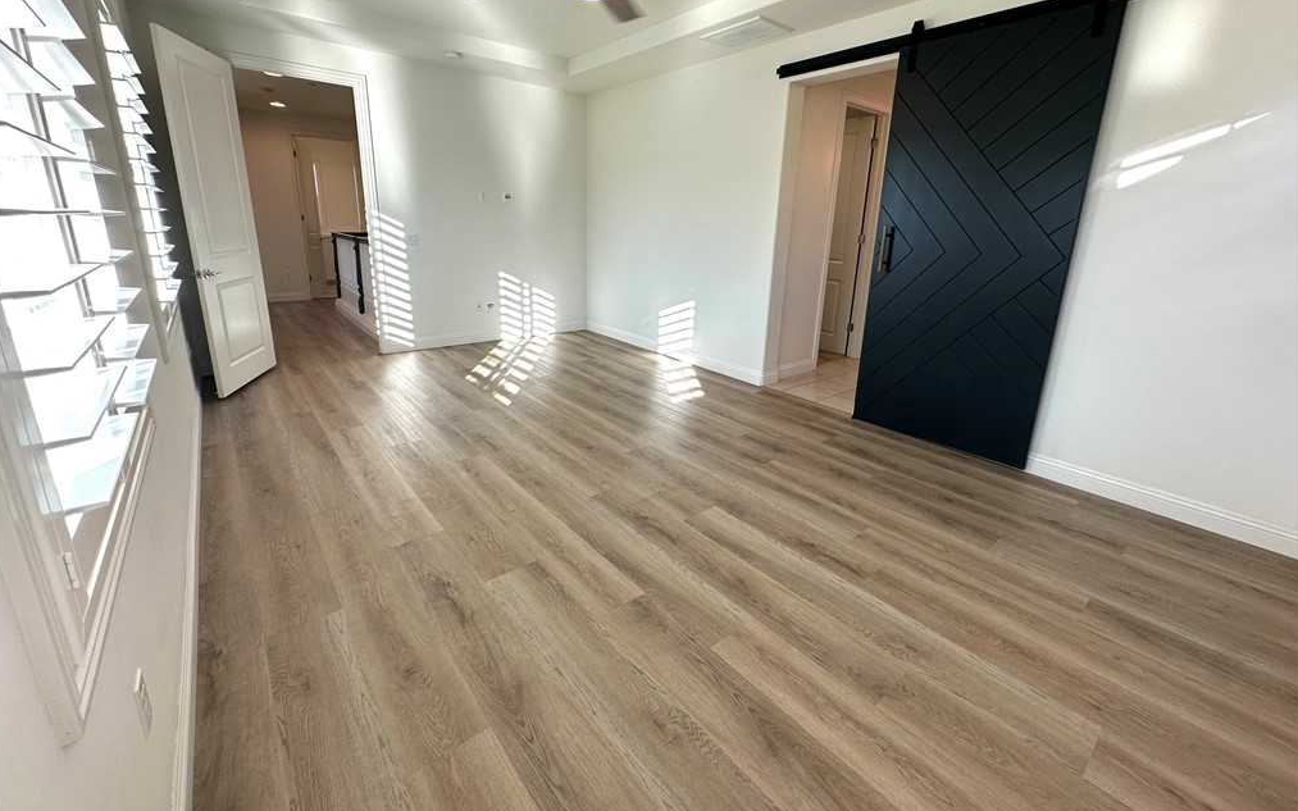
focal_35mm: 15
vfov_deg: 74.5
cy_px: 356
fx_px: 531
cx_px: 648
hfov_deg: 101.5
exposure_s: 1/120
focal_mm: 2.22
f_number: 2.2
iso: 64
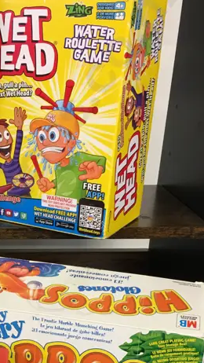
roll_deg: -1.5
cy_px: 302
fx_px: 673
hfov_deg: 16.2
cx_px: -67
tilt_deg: -23.1
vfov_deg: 29.3
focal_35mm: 70
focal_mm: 4.15
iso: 50
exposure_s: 1/17
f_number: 2.2
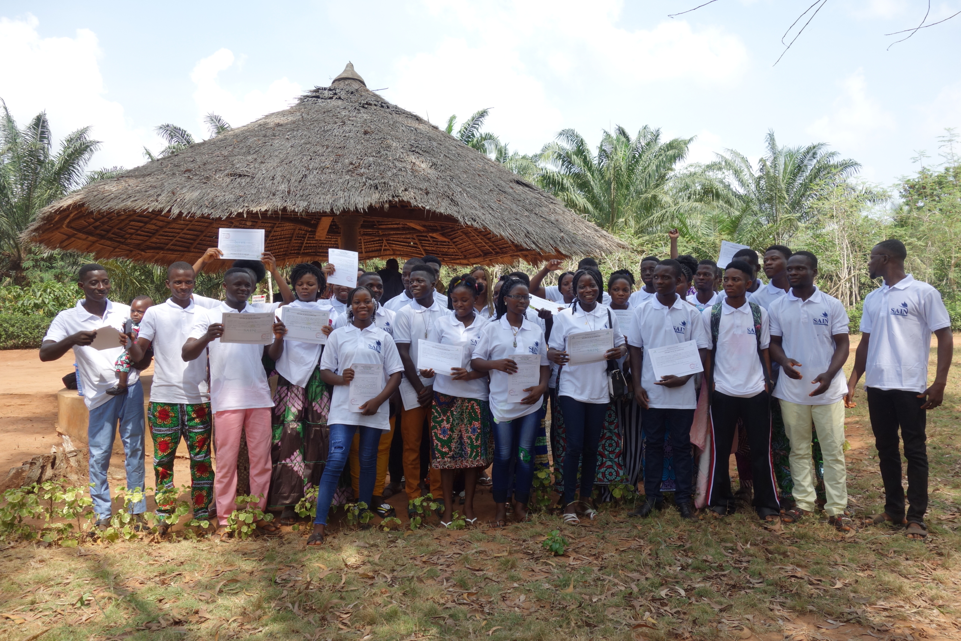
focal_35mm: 28
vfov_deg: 46.4
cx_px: 480
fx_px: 747
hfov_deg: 65.5
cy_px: 320
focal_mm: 10.4
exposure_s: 1/250
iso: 125
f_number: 5
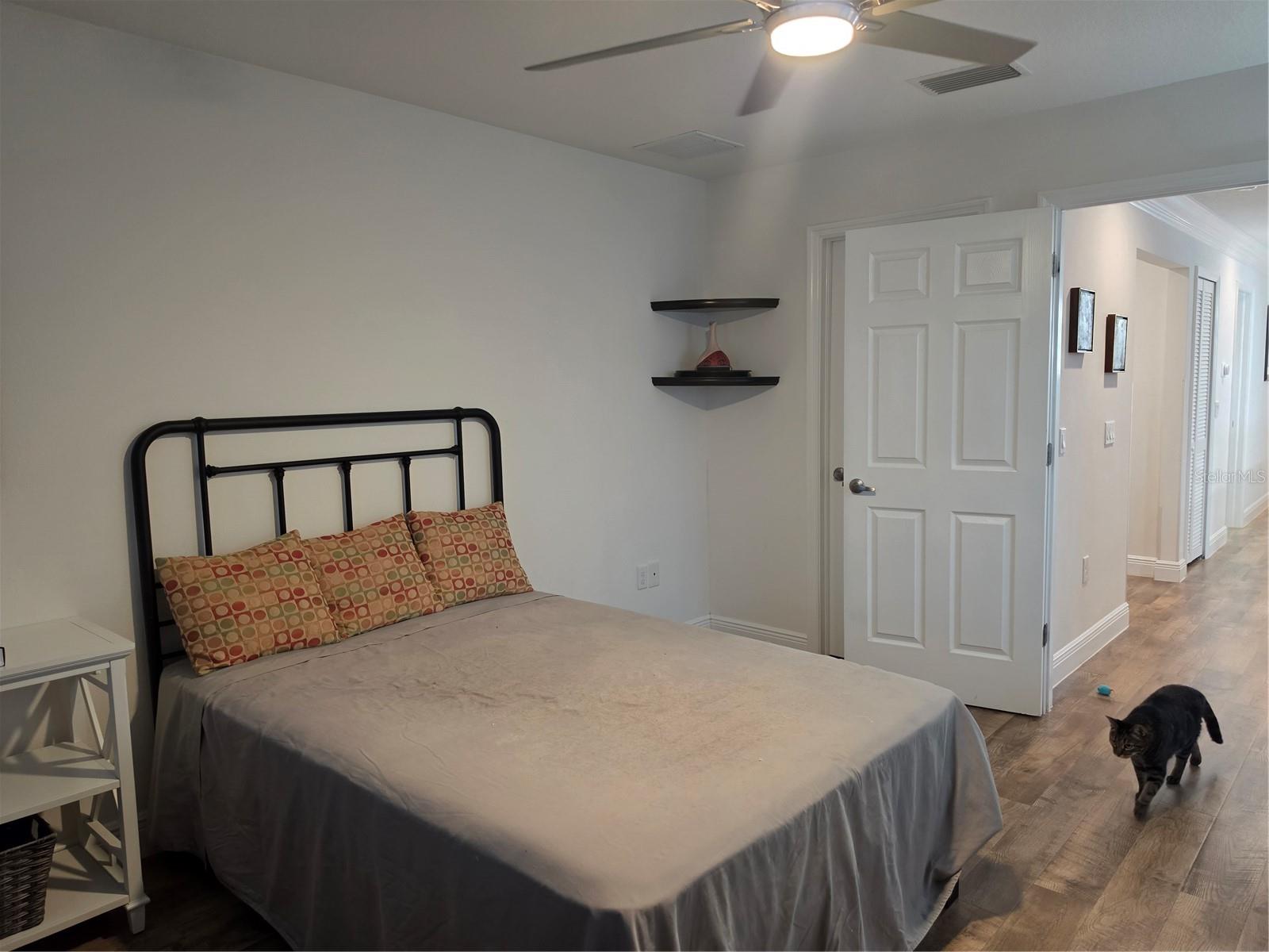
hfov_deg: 73.9
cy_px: 476
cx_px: 634
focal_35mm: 23
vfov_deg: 58.9
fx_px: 843
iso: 250
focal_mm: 6.5
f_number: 1.4
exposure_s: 1/120
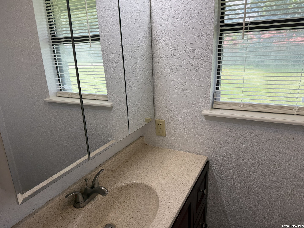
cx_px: 152
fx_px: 211
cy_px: 114
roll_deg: +2.7
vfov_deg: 56.8
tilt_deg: -16.8
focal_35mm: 24
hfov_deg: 71.6
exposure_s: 1/237
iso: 64
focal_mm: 6.76
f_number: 1.78
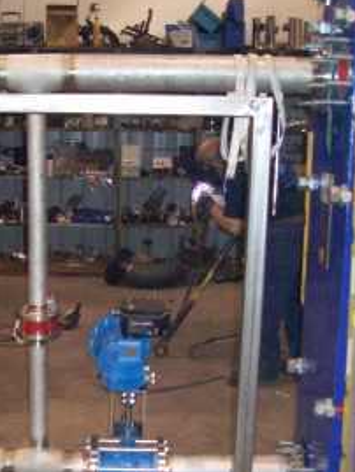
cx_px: 93
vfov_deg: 32.0
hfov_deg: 24.2
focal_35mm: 60
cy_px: 300
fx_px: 820
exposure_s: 1/128
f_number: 2.7
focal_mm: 6
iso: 800
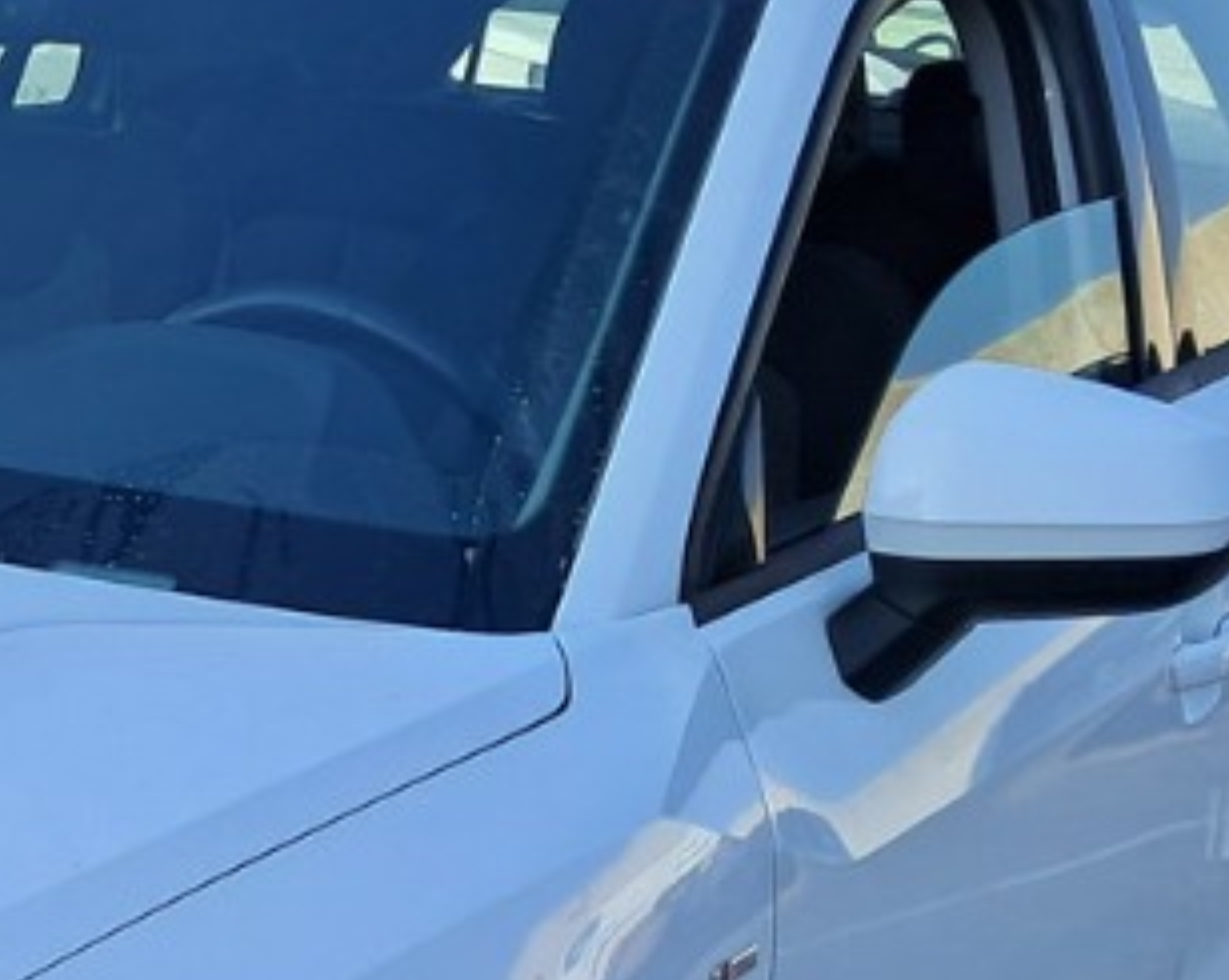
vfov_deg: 13.6
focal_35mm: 110
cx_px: -528
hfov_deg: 16.2
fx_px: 3997
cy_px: 1140
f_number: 1.8
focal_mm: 4
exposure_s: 1/483
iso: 50
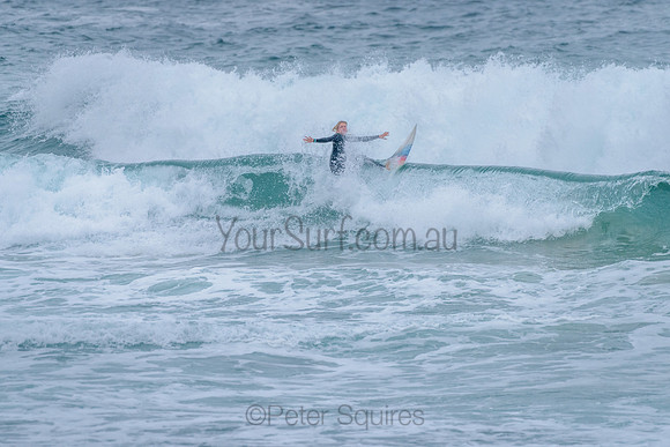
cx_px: 336
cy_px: 174
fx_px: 11407
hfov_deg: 3.4
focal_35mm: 613
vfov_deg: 2.2
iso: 1250
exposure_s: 1/2000
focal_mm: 500
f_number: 5.6
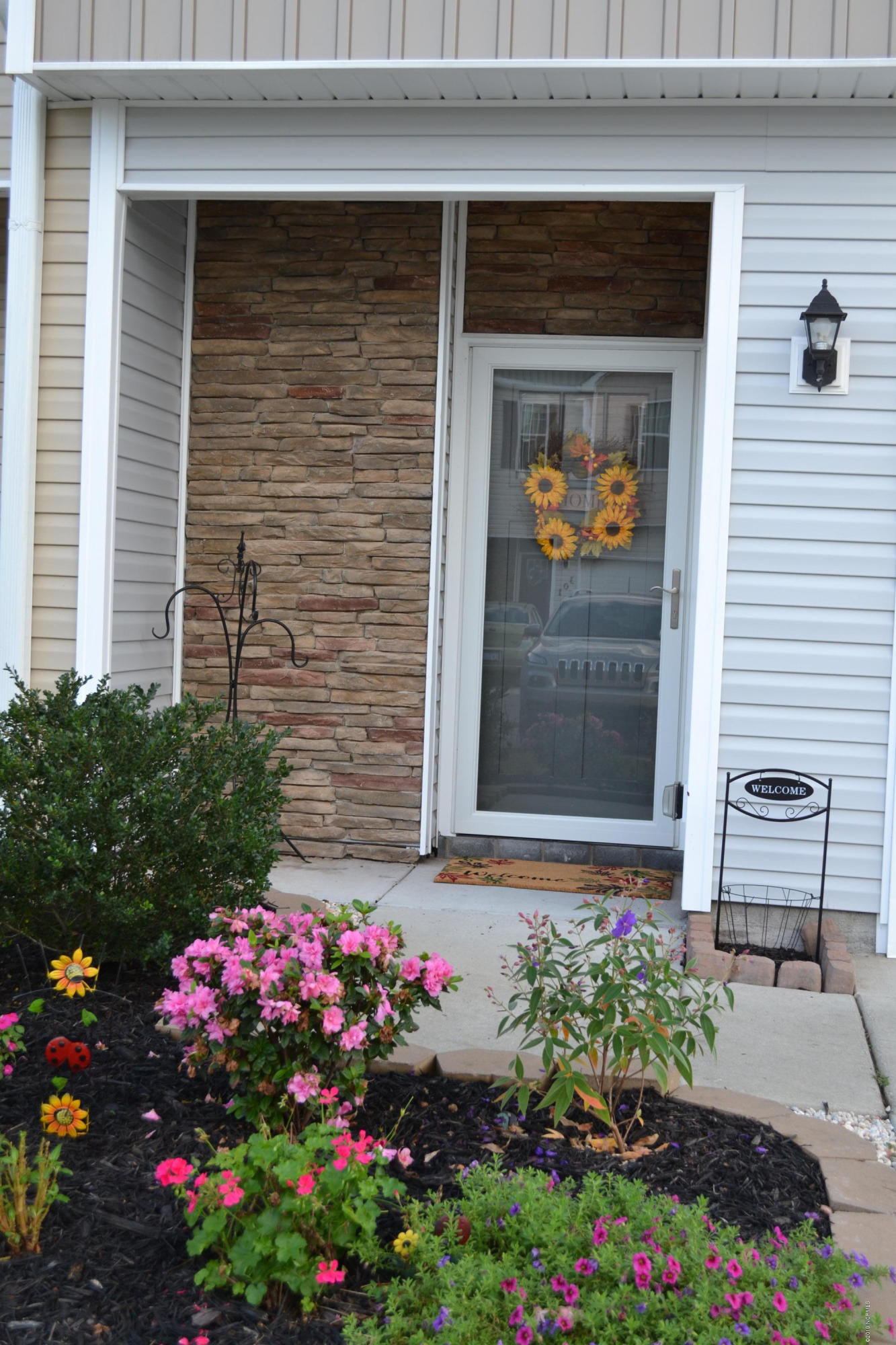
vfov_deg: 43.6
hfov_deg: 29.9
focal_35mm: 45
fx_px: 1680
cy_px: 672
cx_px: 448
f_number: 5.6
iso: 220
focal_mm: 30
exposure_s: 1/125
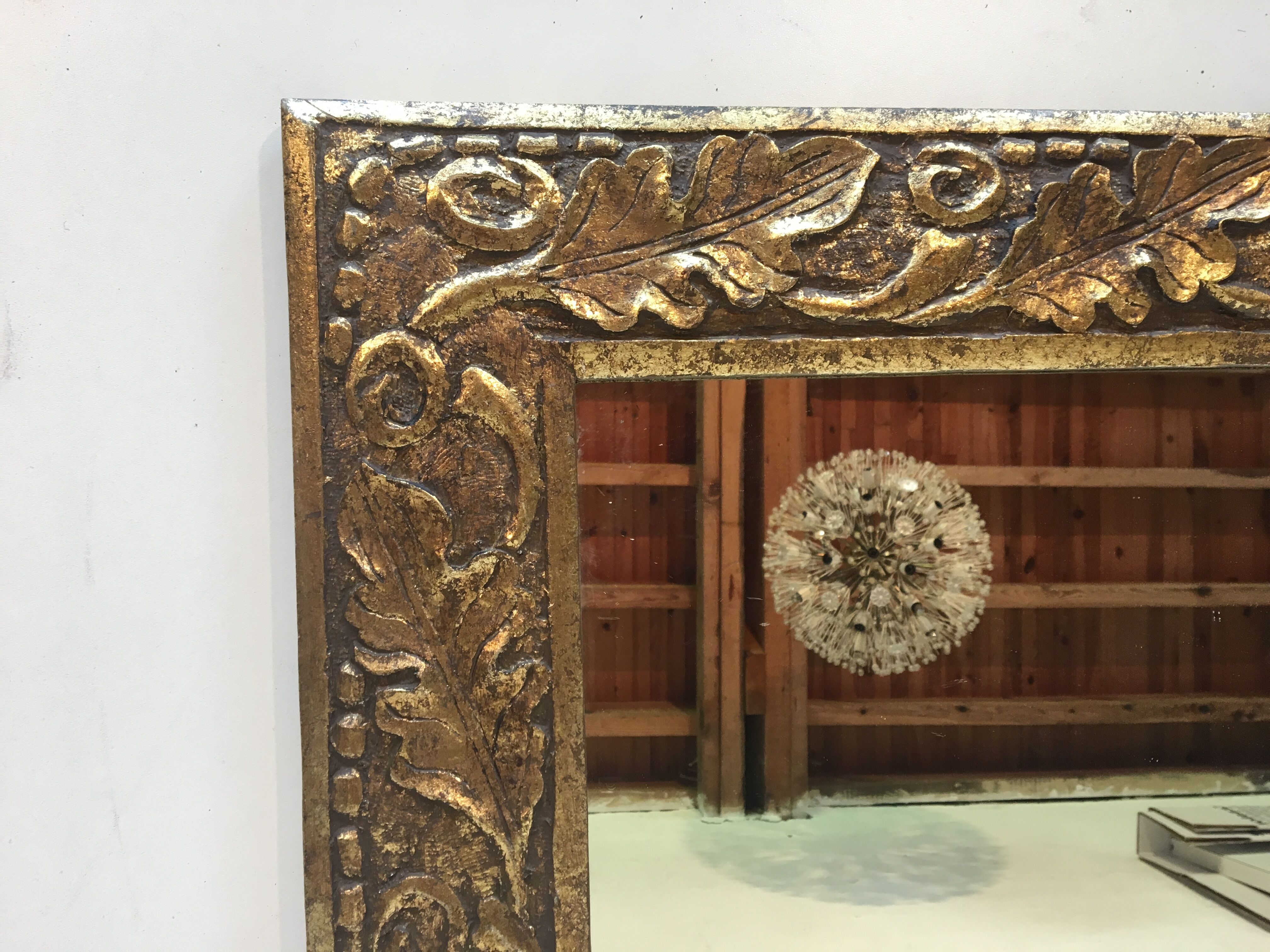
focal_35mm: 29
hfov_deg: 61.7
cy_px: 476
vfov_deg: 48.2
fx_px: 1064
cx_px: 635
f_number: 2.2
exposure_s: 1/30
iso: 40
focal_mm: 4.15
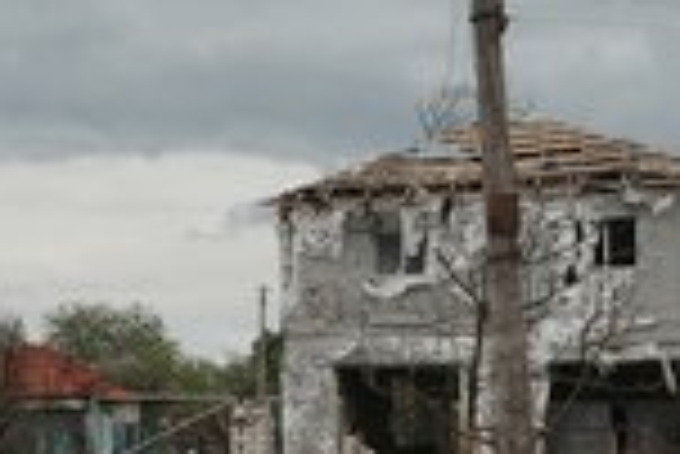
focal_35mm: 85
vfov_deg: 16.1
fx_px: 1607
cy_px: 196
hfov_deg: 23.6
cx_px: 162
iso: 400
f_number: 4.5
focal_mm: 32
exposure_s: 1/5000
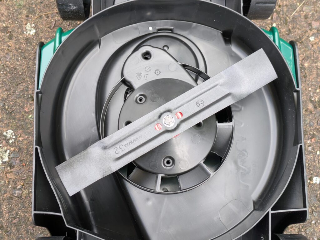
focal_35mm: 51
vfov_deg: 28.6
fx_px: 472
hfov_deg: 37.5
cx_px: 160
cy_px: 120
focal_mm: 5.43
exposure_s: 1/109
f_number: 1.89
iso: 47
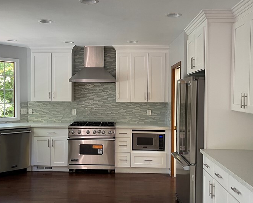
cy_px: 101
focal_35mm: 39
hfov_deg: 46.7
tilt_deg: -2.0
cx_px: 111
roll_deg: -0.5
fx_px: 292
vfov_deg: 38.2
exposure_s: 1/92
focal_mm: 5.1
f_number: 1.6
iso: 125
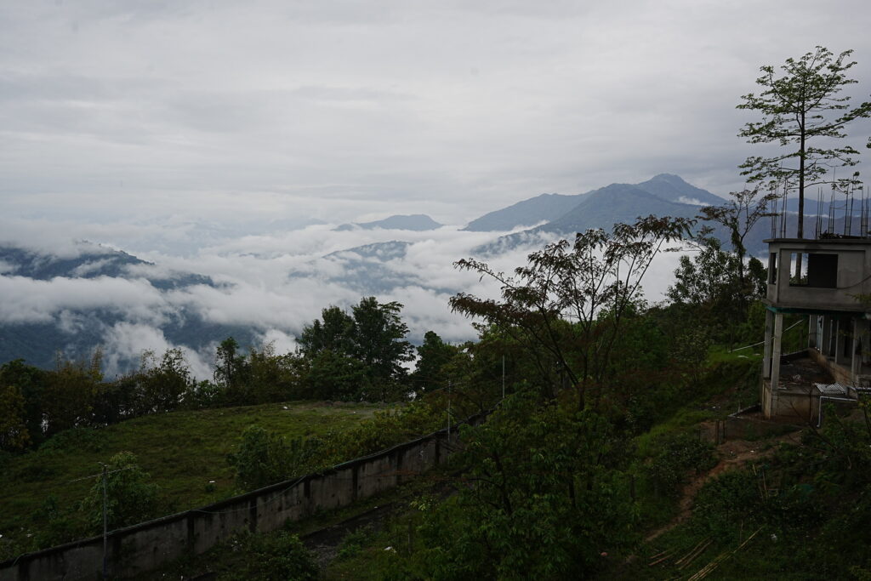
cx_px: 436
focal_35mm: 30
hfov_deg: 62.4
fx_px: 719
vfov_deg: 44.0
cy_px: 290
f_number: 9
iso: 100
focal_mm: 29.7
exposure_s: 1/200
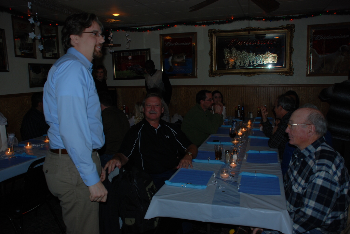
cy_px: 117
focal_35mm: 30
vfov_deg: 43.7
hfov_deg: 61.9
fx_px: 292
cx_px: 175
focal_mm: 20
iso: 200
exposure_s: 1/60
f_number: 3.8
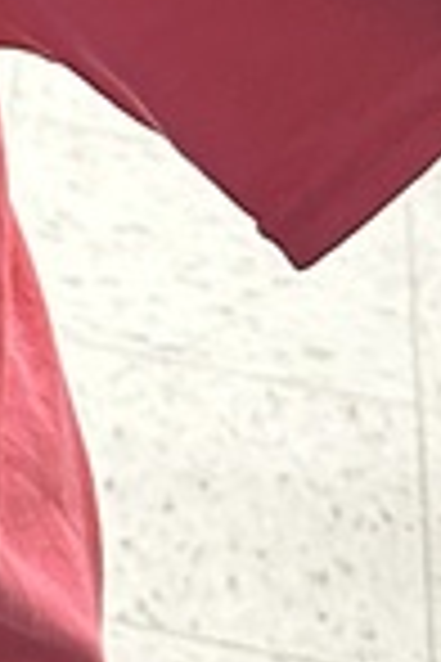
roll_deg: -1.8
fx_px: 3197
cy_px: -396
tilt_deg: -21.7
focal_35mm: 174
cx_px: -792
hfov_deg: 7.2
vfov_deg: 11.2
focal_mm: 6.86
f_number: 1.78
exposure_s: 1/60
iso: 320
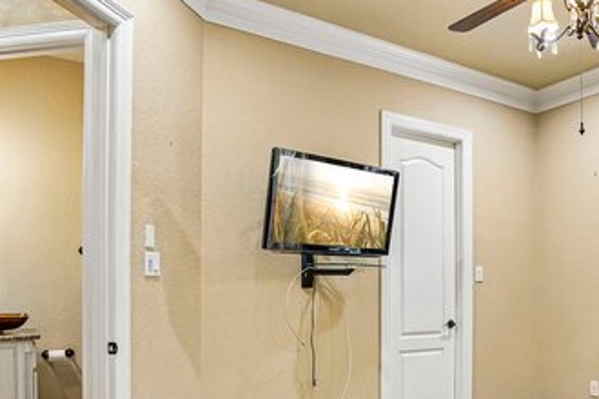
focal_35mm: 31
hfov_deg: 58.5
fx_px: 516
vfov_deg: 41.4
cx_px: 412
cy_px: 287
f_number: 8
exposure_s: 1/8
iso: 400
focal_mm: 16
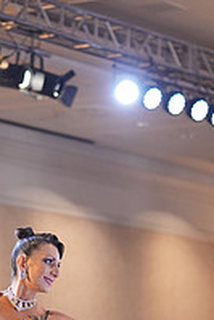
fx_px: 1709
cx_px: 154
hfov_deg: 7.2
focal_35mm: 192
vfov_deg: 10.4
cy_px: 429
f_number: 2
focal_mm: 66
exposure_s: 1/500
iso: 1600
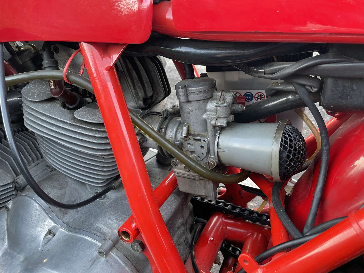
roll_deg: +0.9
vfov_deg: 53.1
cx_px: 182
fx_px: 273
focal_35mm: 26
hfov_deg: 67.3
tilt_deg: -25.7
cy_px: 136
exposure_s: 1/60
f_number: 1.6
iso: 160
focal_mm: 4.2
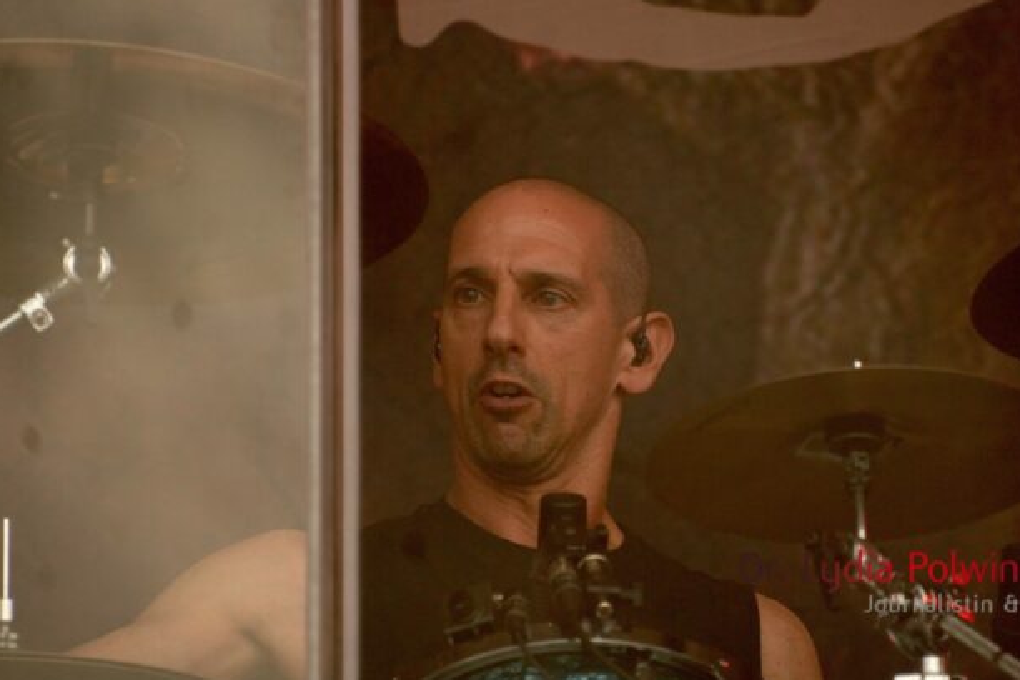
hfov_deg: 3.7
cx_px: 602
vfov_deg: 2.4
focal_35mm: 564
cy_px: 316
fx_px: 15983
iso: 800
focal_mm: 300
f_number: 6.3
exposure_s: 1/500
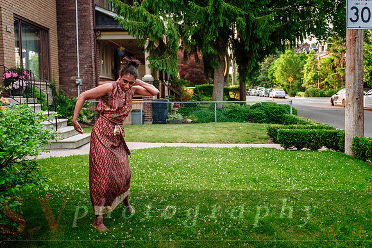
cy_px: 124
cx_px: 186
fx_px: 400
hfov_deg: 49.9
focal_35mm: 39
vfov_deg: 34.5
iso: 500
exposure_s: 1/500
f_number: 1.8
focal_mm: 25.4
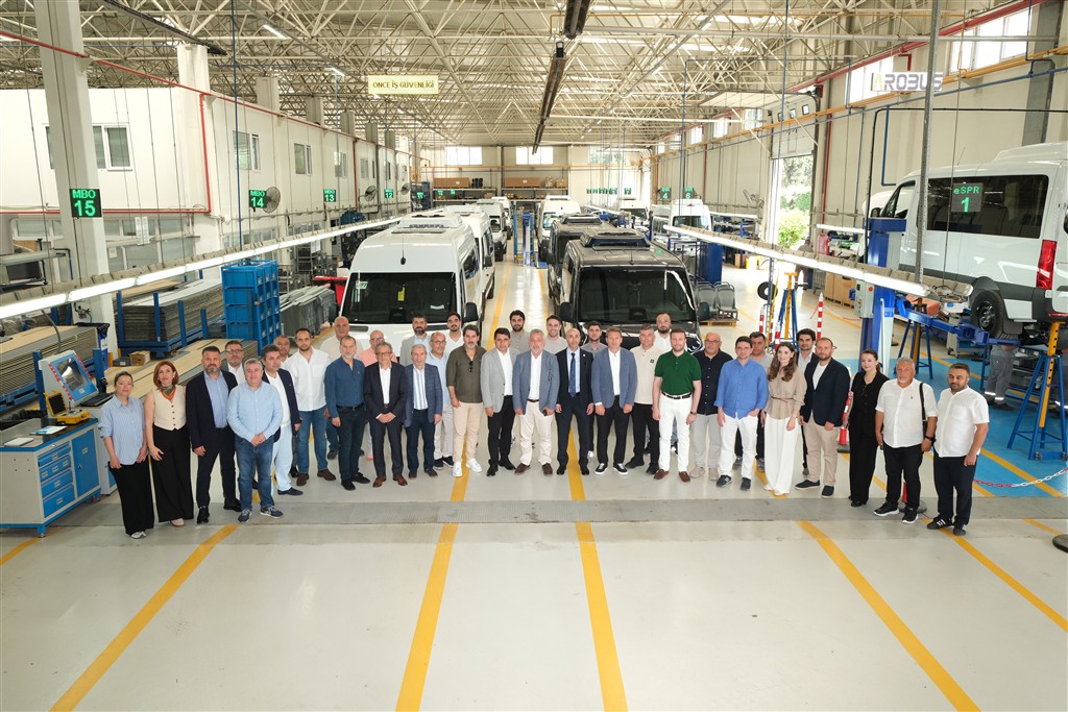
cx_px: 534
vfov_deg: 49.6
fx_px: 771
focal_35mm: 26
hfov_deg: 69.4
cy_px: 356
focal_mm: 17.5
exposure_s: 1/125
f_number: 5
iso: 800
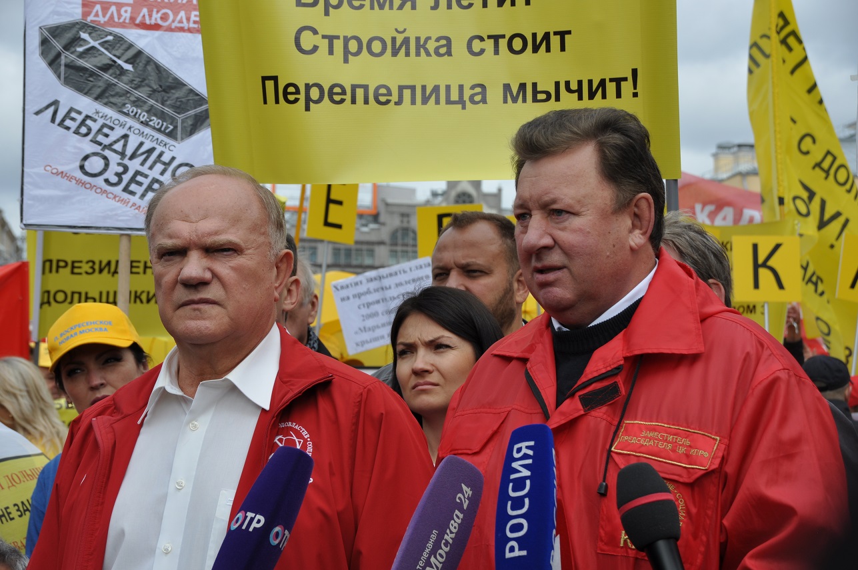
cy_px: 285
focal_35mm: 93
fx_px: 2214
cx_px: 429
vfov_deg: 14.7
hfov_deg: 21.9
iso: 200
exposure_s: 1/320
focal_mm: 62
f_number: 9
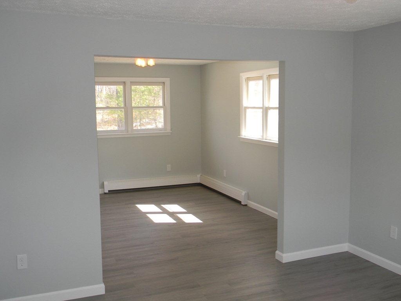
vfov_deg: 39.7
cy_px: 150
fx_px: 417
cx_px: 200
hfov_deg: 51.4
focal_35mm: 36
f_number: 3.7
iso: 81
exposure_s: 1/30
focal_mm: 6.4
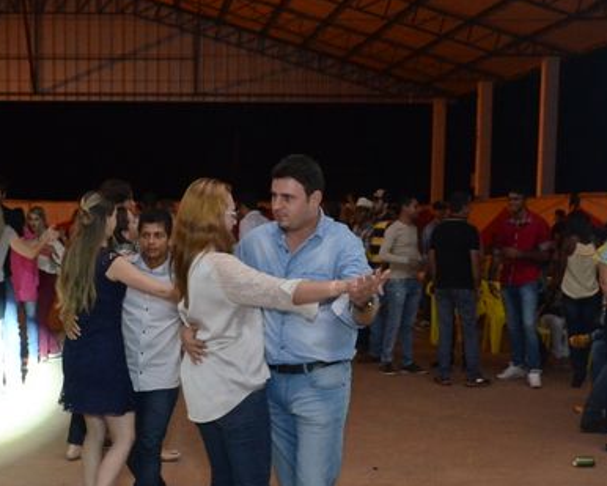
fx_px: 1150
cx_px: 190
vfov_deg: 23.7
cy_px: 354
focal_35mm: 64
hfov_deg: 29.3
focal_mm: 22
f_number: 5
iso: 3200
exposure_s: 1/60
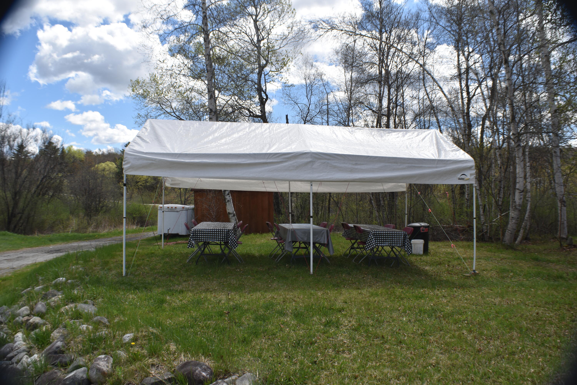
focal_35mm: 30
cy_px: 192
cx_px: 288
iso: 100
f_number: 8
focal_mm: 20
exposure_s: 1/250
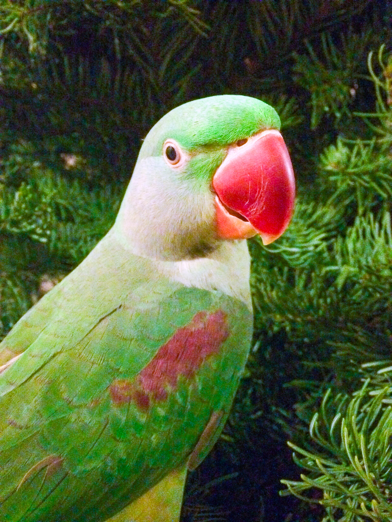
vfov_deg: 60.0
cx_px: 196
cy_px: 261
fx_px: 453
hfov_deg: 46.8
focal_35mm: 30
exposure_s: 1/15
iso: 1000
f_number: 2.2
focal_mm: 4.12
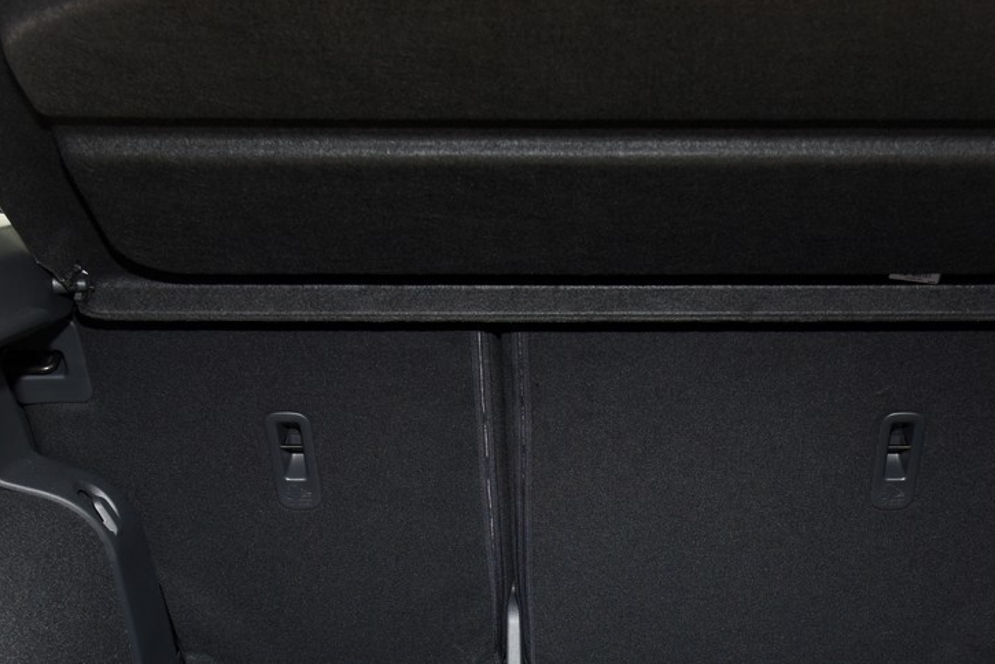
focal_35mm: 53
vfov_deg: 25.0
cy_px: 552
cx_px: 608
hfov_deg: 37.3
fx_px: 1465
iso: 400
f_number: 5.6
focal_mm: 24
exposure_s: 1/80
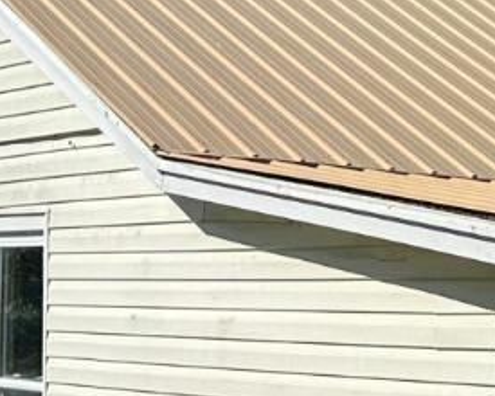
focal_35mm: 128
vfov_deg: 12.0
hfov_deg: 14.3
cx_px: 670
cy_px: 346
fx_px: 1875
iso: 80
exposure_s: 1/9709
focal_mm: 6.86
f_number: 1.78
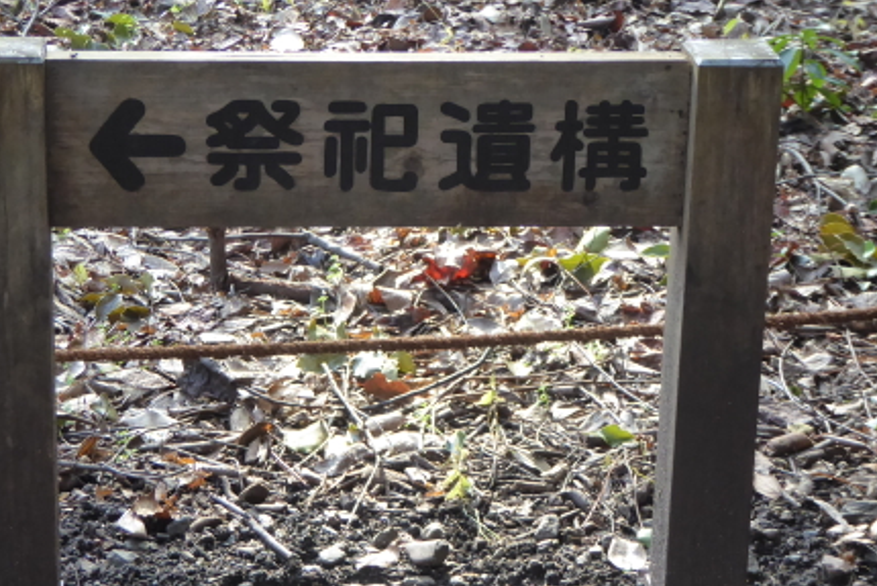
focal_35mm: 116
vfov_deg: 11.8
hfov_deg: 17.6
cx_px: 369
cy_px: 372
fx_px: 2827
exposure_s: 1/50
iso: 400
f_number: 4.5
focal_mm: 12.5
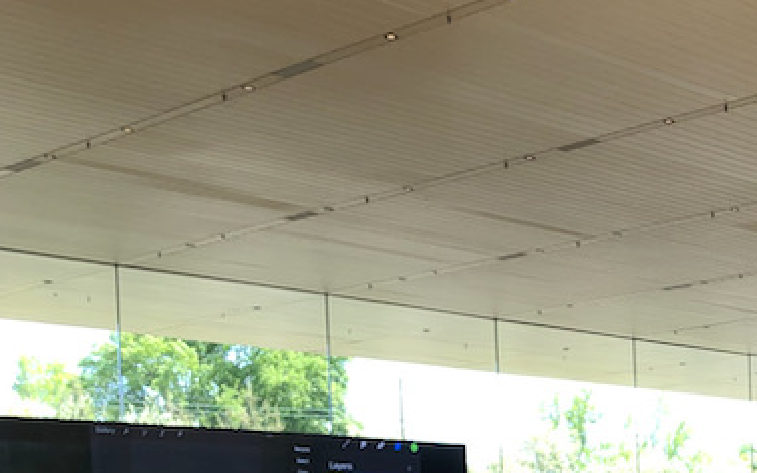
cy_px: 622
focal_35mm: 79
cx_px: 687
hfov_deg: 25.3
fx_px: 1630
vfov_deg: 15.7
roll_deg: +1.7
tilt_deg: +0.5
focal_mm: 3.99
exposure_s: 1/158
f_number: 1.8
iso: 20
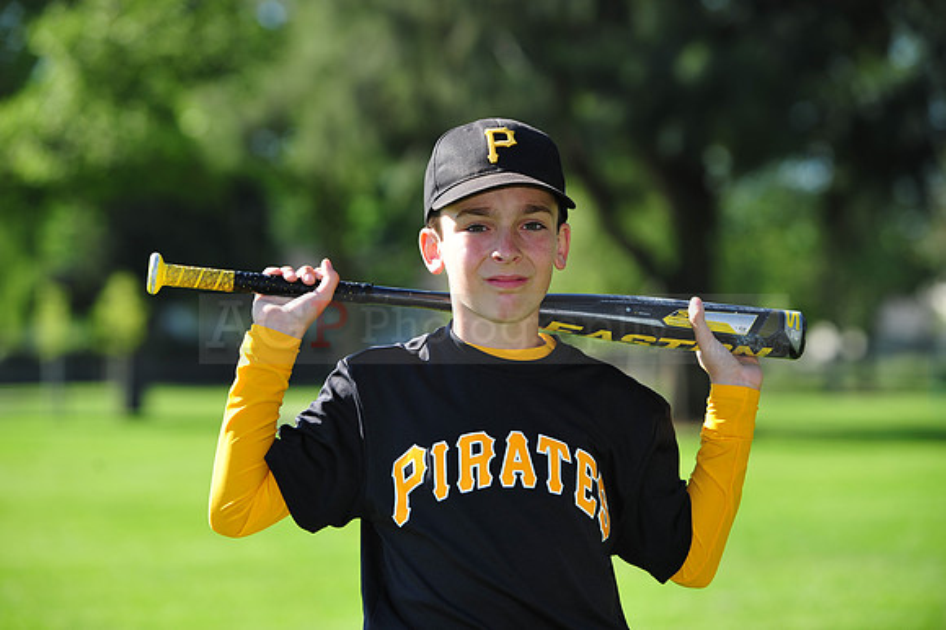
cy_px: 315
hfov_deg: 14.2
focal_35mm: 145
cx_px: 473
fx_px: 3808
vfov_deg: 9.5
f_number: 5
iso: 200
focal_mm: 145
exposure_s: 1/640
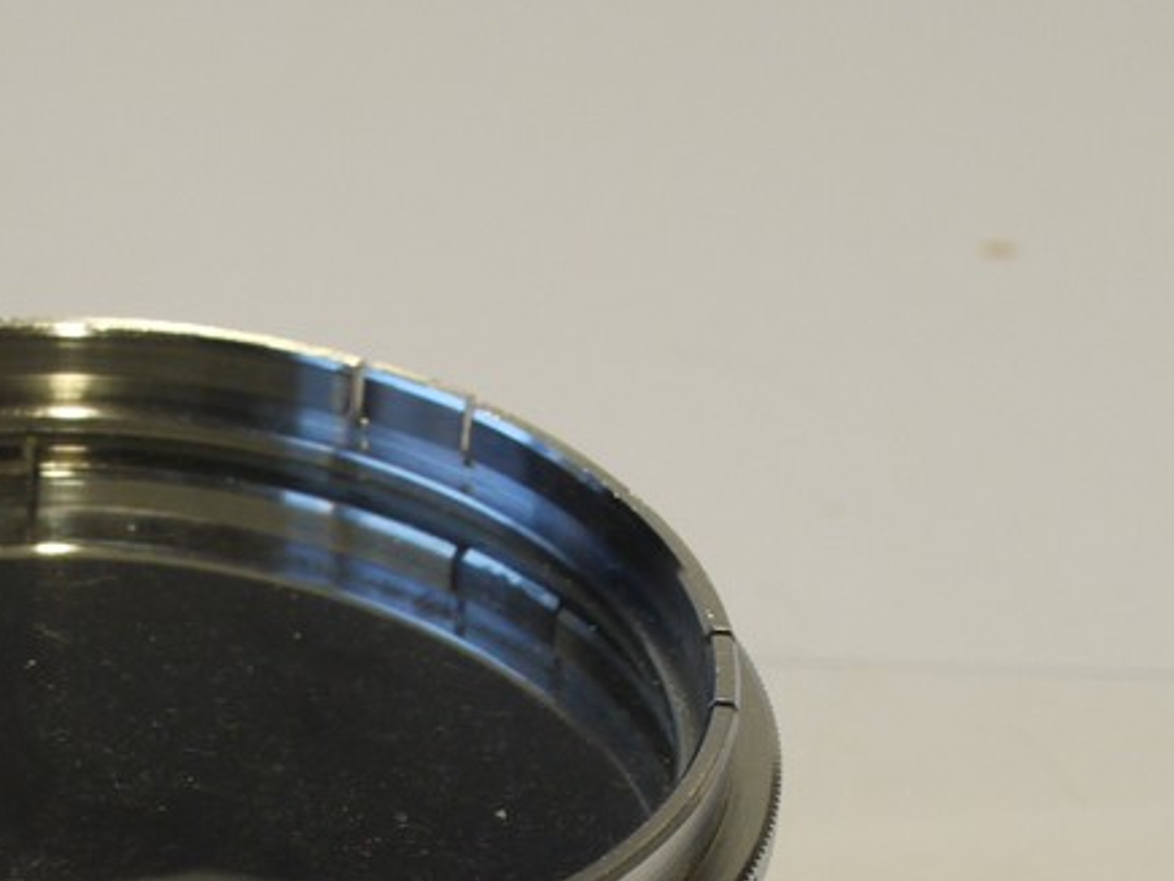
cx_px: 92
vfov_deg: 8.9
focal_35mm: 165
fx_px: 5596
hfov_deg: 11.9
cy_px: 1059
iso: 400
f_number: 9
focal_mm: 30
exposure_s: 1/25
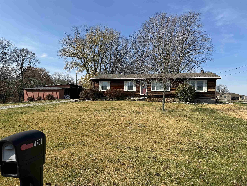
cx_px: 124
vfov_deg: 56.8
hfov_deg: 71.6
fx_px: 171
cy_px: 93
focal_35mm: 24
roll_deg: -1.6
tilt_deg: +3.3
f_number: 1.78
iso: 80
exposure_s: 1/4049
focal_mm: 6.86
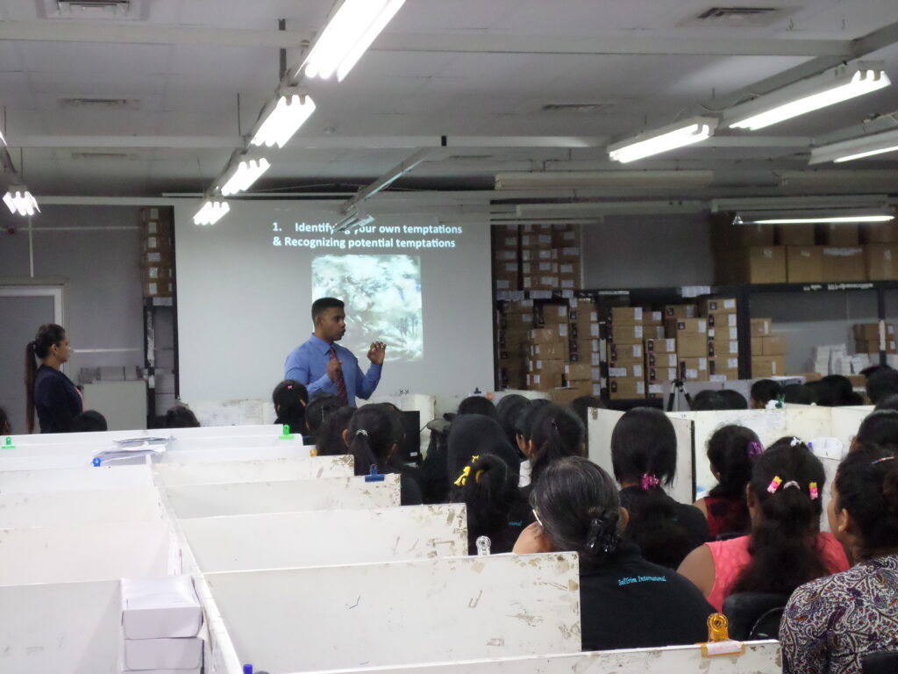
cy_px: 337
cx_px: 449
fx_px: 1738
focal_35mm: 67
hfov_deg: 29.0
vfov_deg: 21.9
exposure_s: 1/45
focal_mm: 12
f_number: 4.1
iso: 400
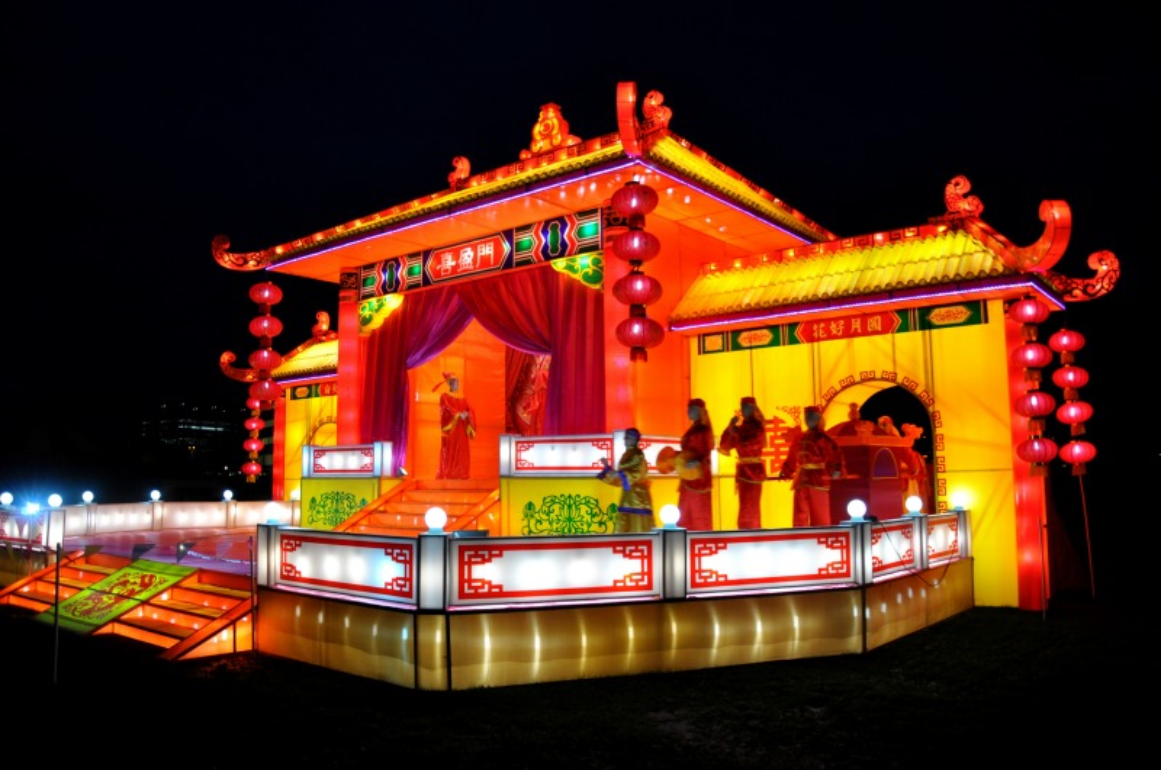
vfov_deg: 47.8
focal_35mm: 27
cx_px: 580
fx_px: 870
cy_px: 385
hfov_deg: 67.5
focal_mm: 18
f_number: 5
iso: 400
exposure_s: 1/25
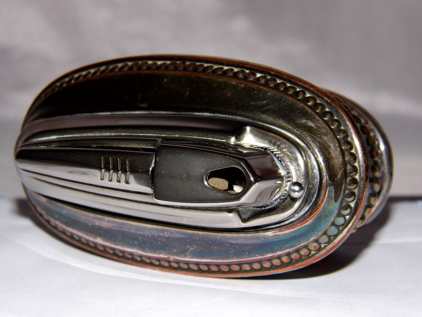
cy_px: 158
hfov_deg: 18.5
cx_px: 211
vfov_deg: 14.0
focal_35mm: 106
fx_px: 1292
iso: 100
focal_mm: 19
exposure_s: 1/60
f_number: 4.5
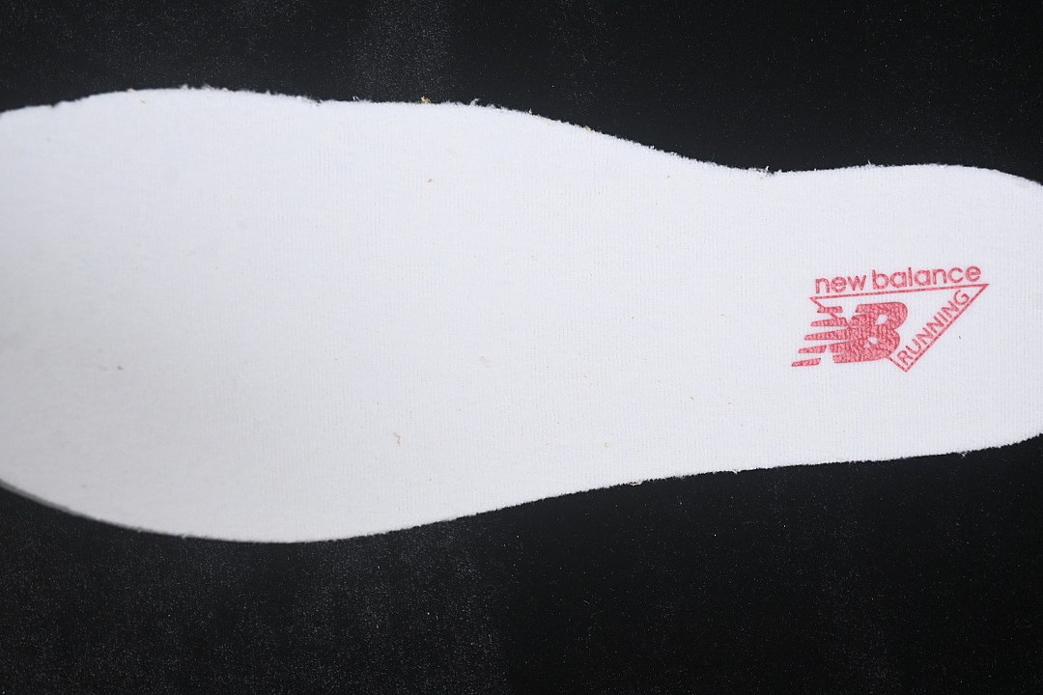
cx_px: 522
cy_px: 348
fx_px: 2173
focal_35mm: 75
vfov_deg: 18.2
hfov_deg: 27.0
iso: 160
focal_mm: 50
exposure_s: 1/80
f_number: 7.1
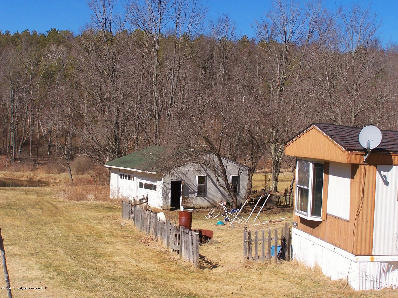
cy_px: 149
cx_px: 199
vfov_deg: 22.9
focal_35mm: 64
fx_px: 736
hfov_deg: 30.3
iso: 80
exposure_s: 1/800
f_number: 4.5
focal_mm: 10.7
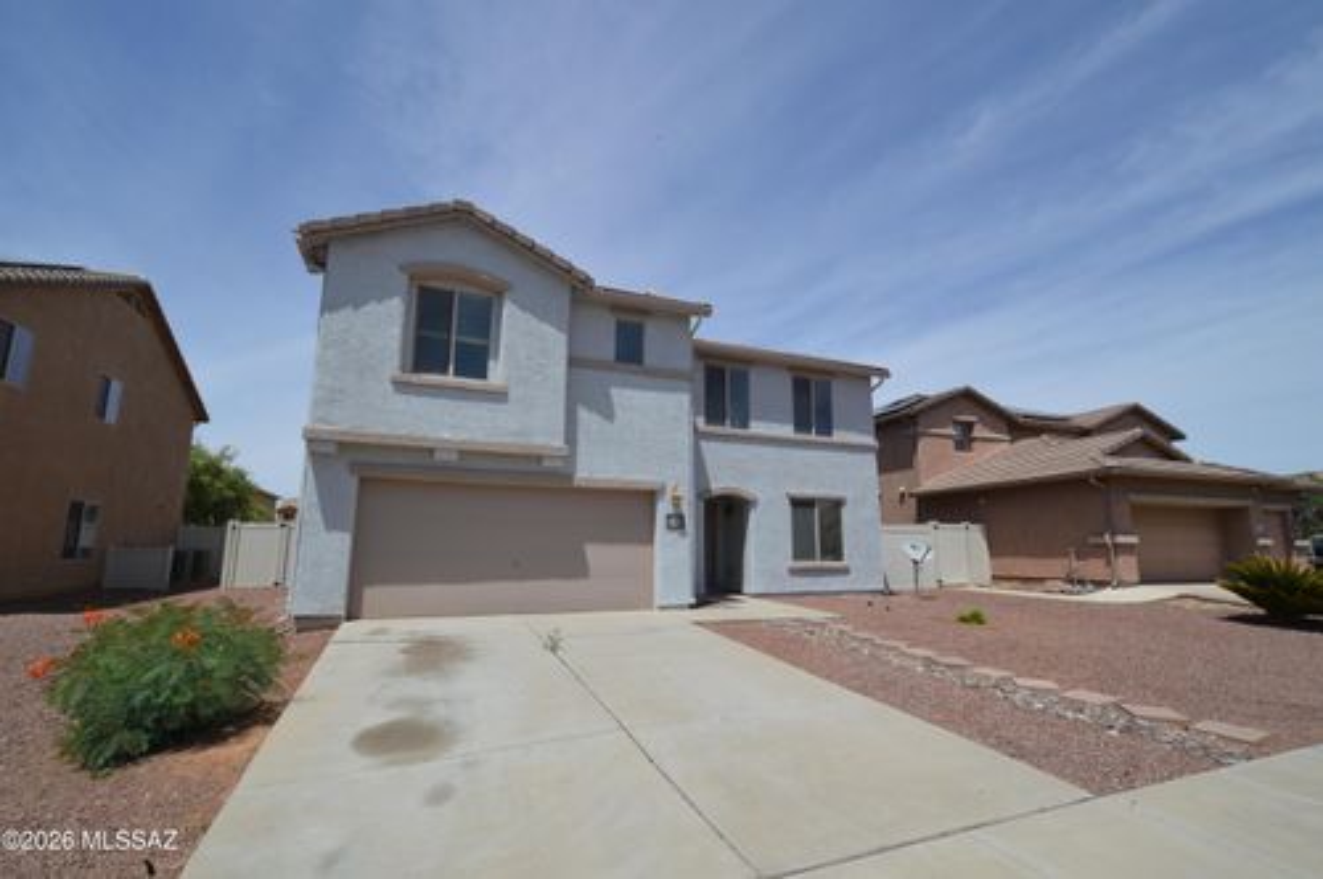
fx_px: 551
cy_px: 440
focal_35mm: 15
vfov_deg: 77.2
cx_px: 662
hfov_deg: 100.5
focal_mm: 10
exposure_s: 1/320
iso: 100
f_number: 9
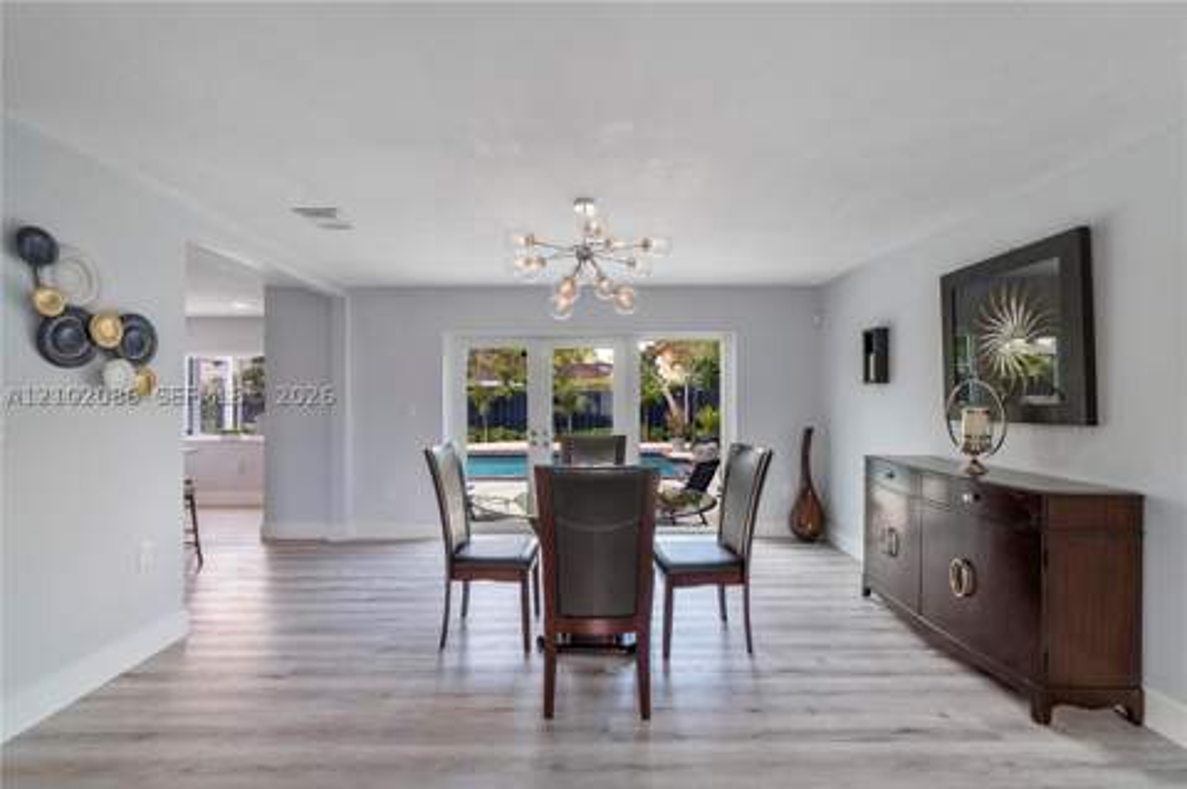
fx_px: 494
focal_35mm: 15
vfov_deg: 77.2
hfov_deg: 100.4
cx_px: 594
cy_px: 394
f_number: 11
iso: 160
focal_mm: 10
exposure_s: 1/10
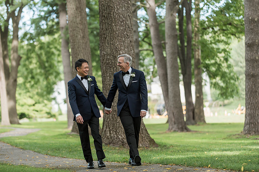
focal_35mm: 124
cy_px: 83
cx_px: 134
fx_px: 892
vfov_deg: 11.1
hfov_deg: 16.5
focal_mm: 120
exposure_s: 1/1000
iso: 400
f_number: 2.8
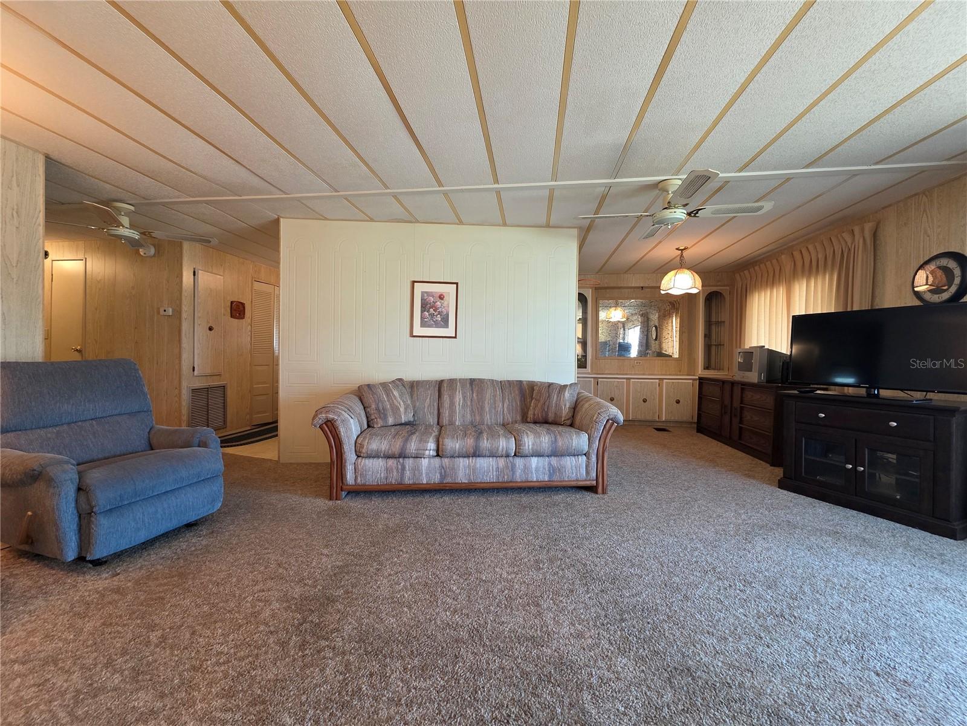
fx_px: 363
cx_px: 484
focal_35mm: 13
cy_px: 363
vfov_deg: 89.9
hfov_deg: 106.2
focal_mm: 2.2
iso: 250
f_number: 1.9
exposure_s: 1/60
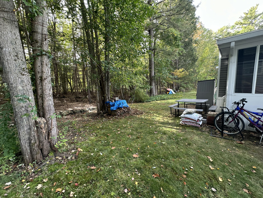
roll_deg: +0.7
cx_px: 132
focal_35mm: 14
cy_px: 99
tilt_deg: -6.3
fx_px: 106
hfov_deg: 102.1
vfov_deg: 85.7
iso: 100
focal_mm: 2.22
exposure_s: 1/99
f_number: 2.2
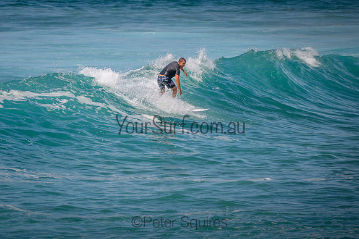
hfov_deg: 3.8
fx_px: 5479
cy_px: 91
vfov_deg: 2.5
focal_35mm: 549
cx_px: 134
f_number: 5.6
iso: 250
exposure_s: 1/2000
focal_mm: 400
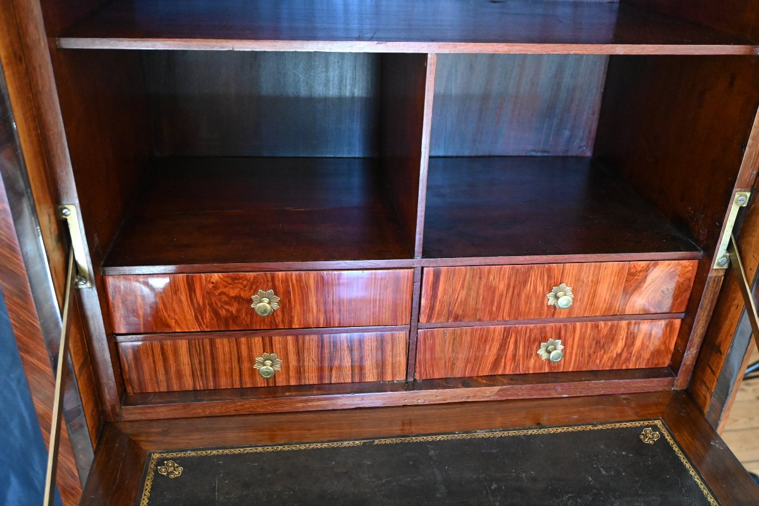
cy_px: 253
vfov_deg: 41.7
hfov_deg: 59.5
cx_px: 380
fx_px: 664
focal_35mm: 32
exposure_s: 1/125
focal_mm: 21
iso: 5600
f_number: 4
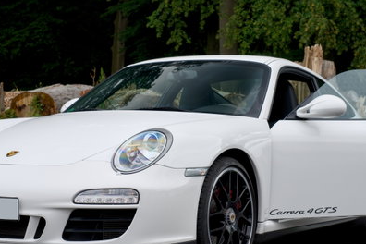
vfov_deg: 14.1
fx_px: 986
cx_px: 178
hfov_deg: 21.0
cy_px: 124
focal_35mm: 97
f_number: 8
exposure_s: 1/100
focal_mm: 50
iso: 125
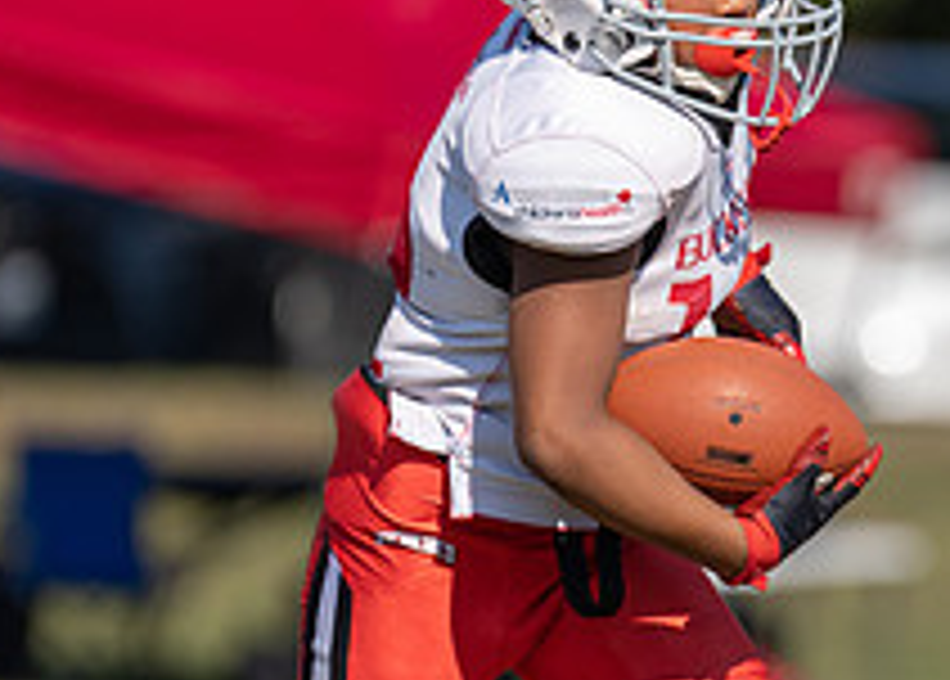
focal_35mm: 736
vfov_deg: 2.0
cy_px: 436
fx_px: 19871
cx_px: 745
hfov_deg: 2.7
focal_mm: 200
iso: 100
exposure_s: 1/2500
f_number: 2.8
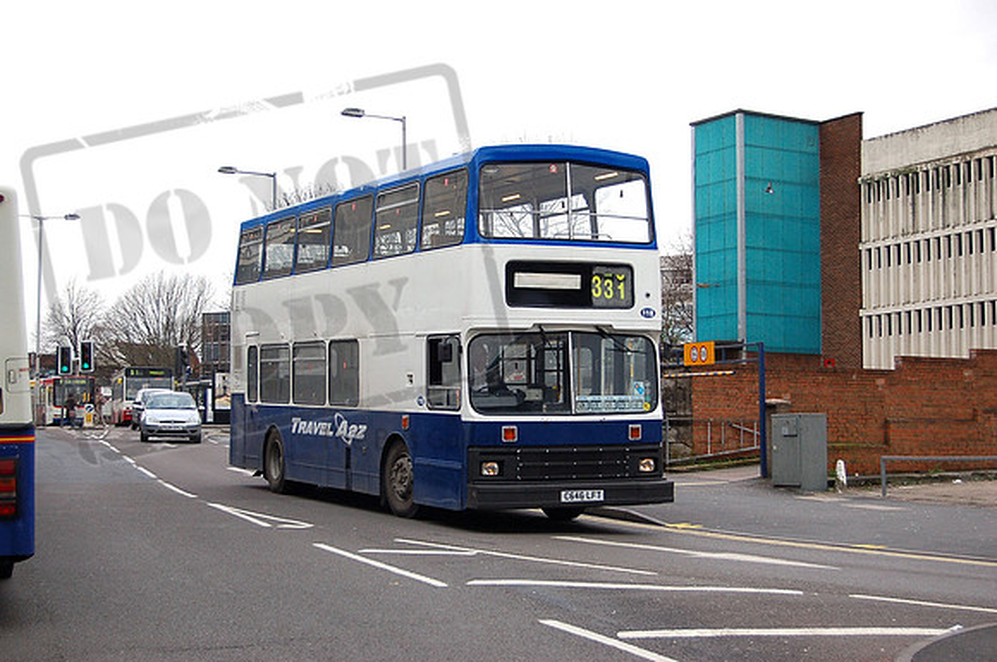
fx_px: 1576
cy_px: 331
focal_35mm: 57
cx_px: 498
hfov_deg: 35.1
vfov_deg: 23.7
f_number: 5
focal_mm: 38
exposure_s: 1/640
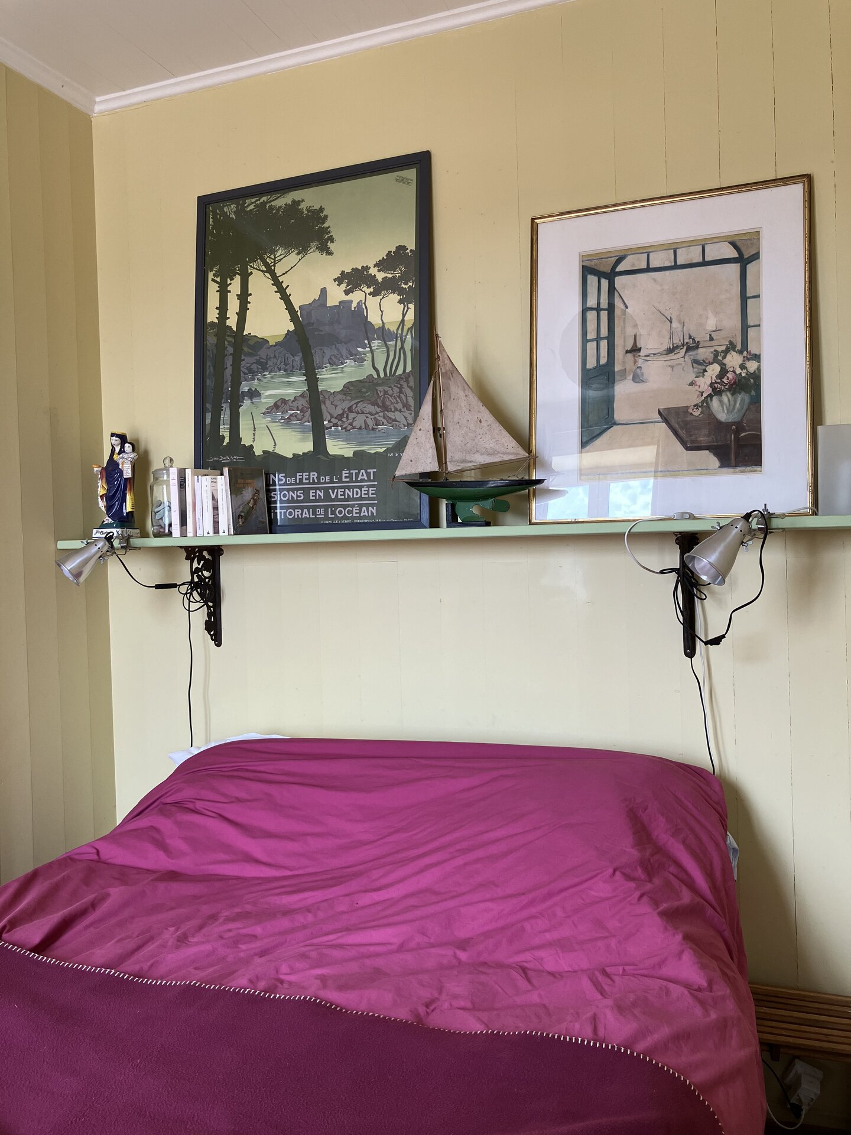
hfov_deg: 49.7
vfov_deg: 63.4
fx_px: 918
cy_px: 568
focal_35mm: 28
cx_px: 426
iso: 64
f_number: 1.8
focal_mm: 3.99
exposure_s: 1/121
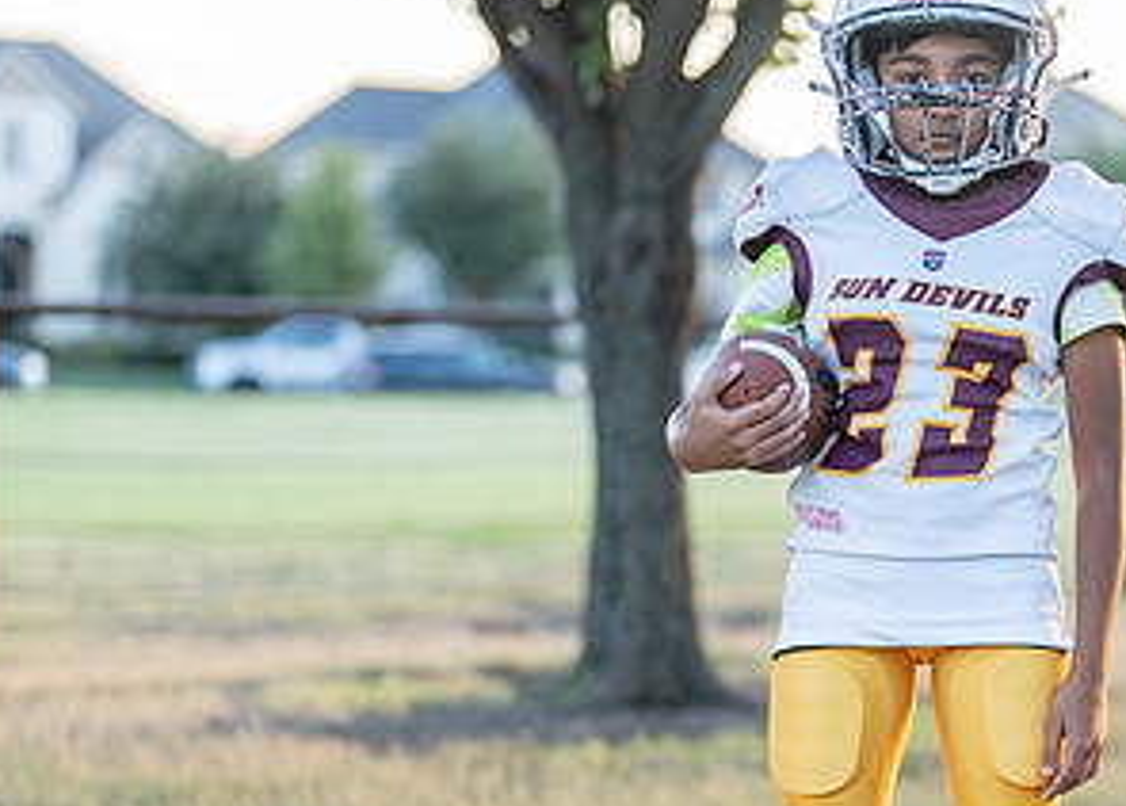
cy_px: 611
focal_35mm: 113
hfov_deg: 17.4
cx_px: 1016
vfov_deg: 12.7
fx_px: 3615
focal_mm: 50
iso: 160
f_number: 1.2
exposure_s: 1/500
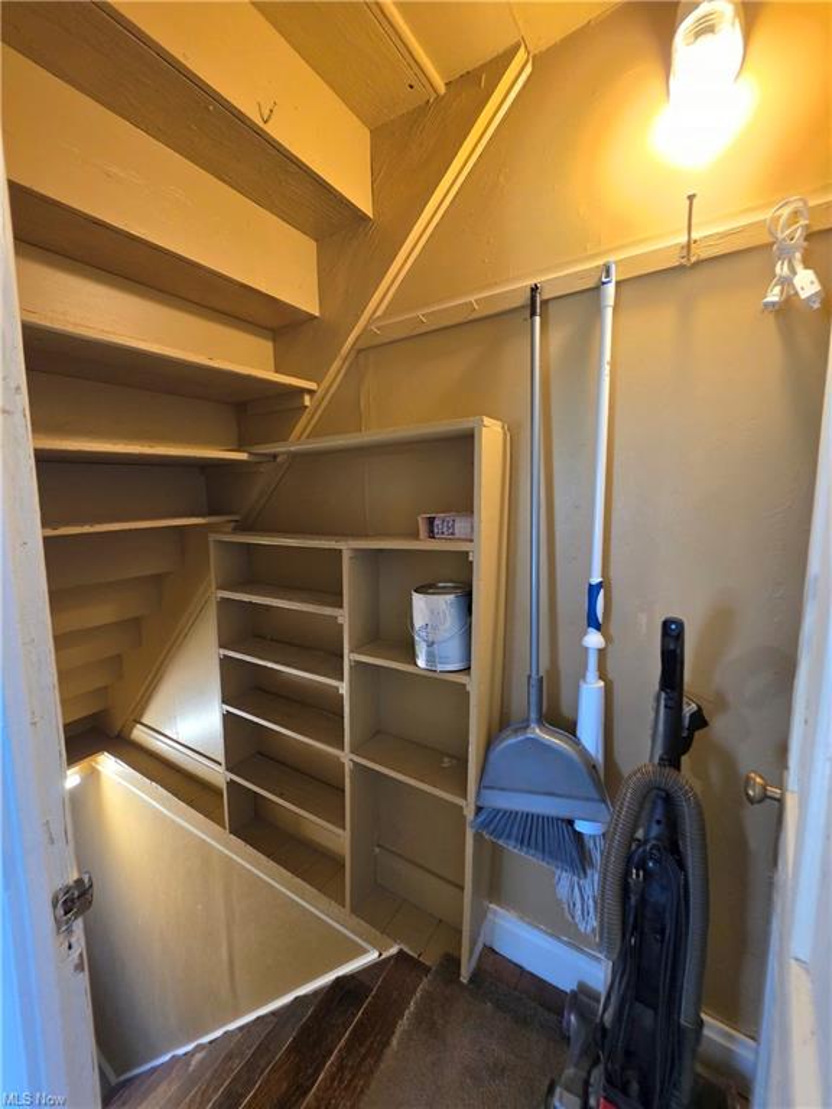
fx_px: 417
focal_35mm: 13
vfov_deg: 106.2
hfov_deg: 89.9
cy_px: 554
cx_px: 416
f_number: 1.9
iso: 400
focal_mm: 2.2
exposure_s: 1/60.2
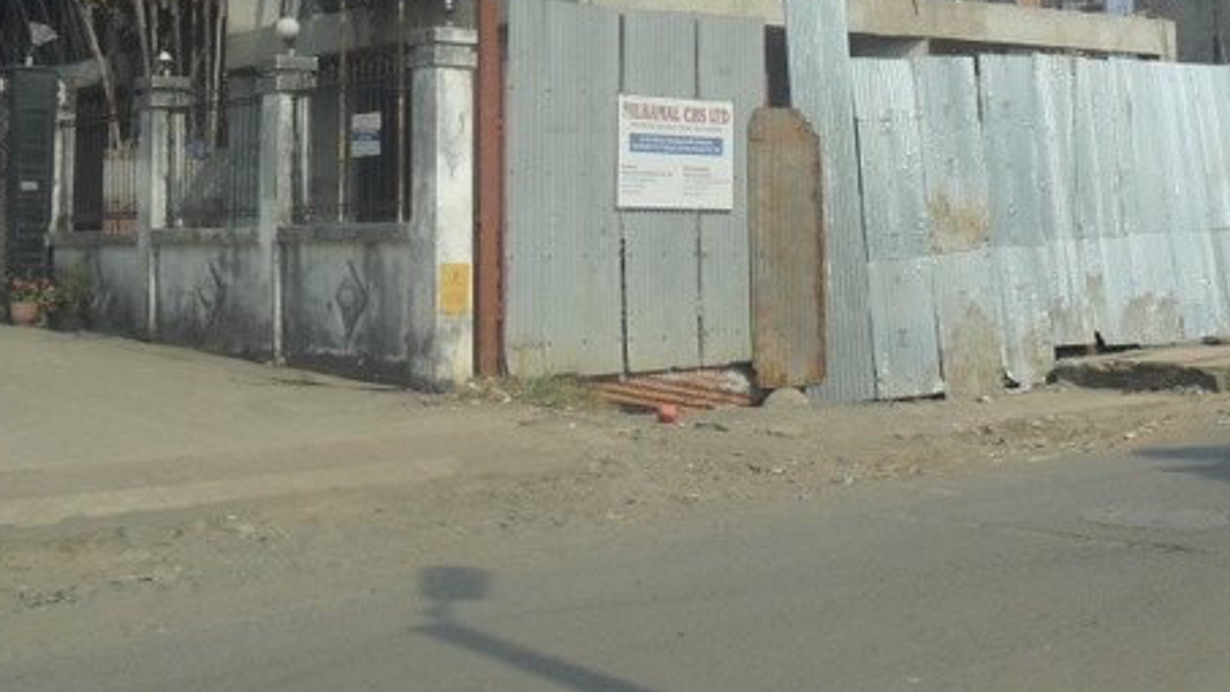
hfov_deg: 34.6
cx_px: 809
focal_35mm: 60
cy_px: 15
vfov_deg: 19.5
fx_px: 1957
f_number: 9.4
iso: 100
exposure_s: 1/250
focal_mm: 5.7
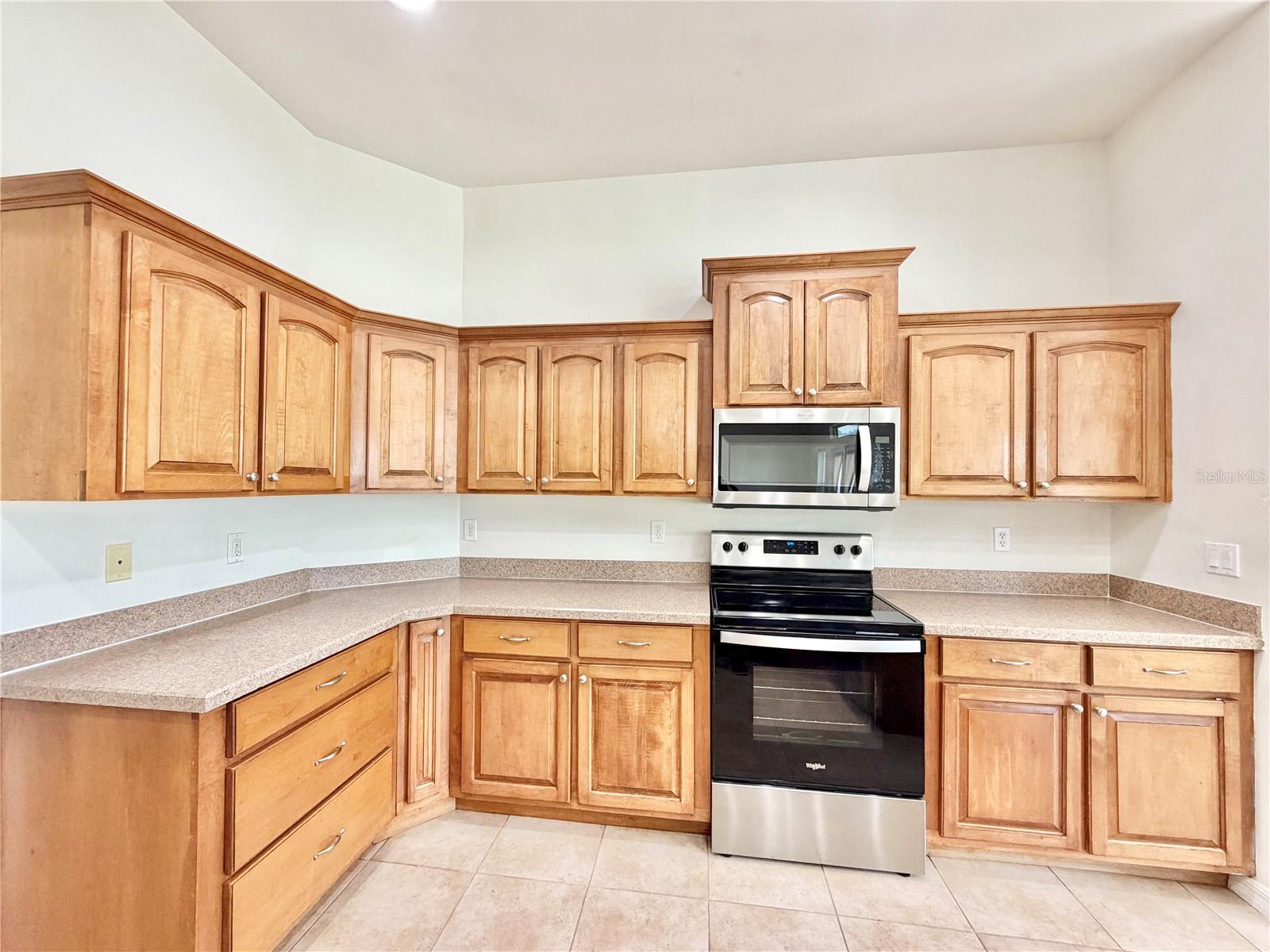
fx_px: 514
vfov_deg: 85.7
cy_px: 476
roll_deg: +0.3
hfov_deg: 102.1
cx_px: 635
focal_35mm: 14
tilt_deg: +0.4
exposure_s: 1/60
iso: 200
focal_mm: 2.22
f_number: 2.2
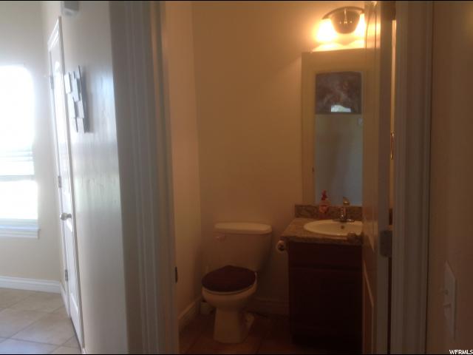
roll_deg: +0.2
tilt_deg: -3.9
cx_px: 236
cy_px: 178
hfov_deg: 52.6
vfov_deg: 40.7
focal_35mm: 35
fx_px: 478
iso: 50
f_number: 2.4
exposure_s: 1/30
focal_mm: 4.28
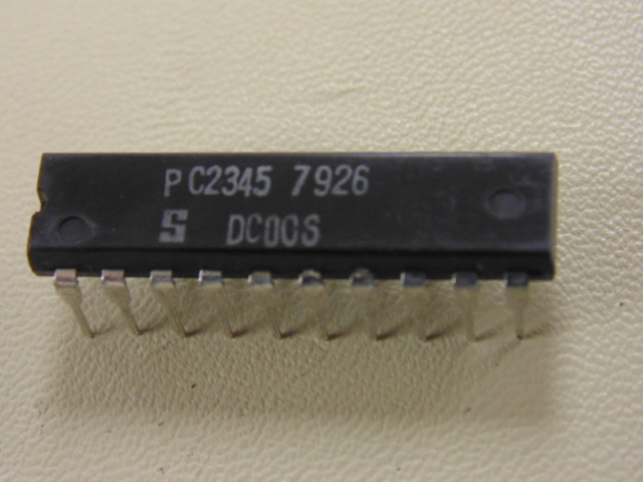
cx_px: 322
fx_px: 1820
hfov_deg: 20.0
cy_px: 241
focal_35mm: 98
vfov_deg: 15.1
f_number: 4.6
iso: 400
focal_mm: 17.5
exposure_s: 1/30
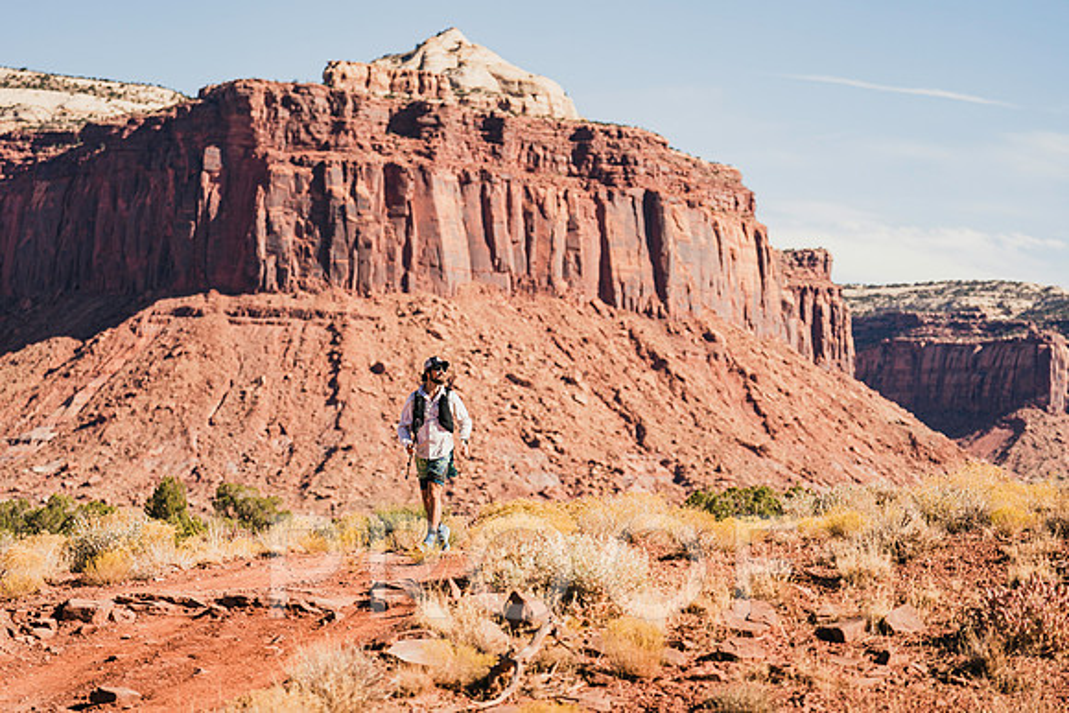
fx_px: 2703
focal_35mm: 91
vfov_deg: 15.0
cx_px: 534
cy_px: 356
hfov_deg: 22.4
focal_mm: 91
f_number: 2.8
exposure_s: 1/1250
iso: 160
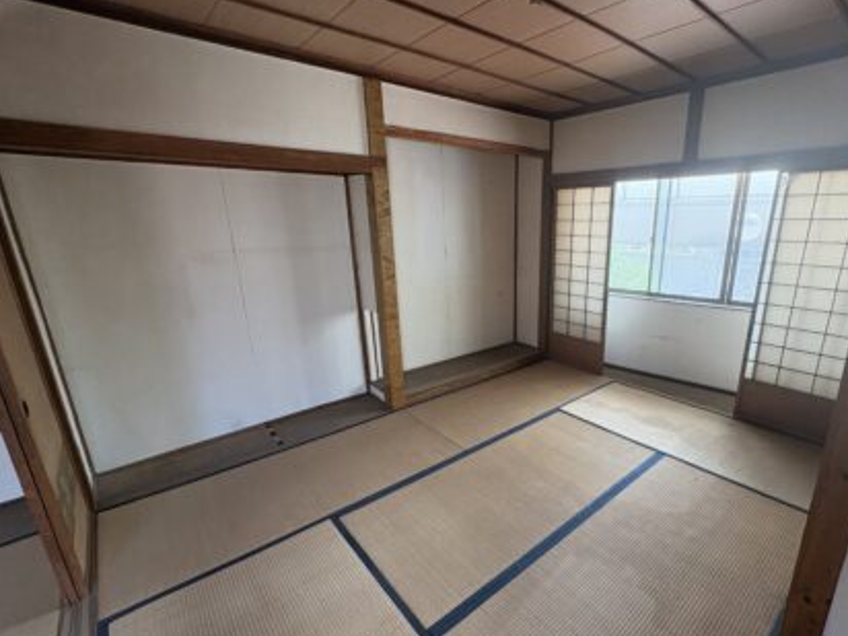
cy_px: 343
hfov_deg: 90.1
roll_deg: +0.5
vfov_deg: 74.6
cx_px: 498
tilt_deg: -17.7
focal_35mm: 17
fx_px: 416
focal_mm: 2.22
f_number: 2.2
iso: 200
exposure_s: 1/99
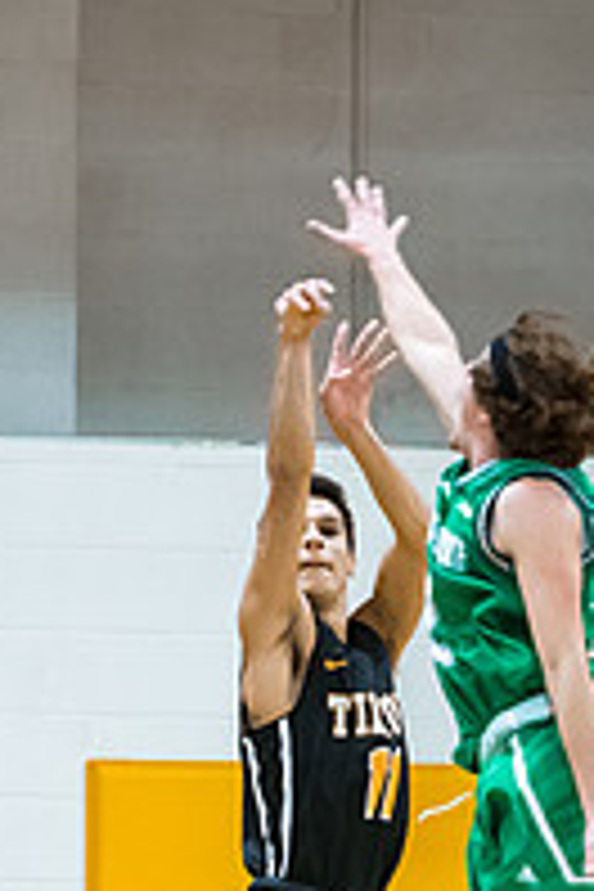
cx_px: 212
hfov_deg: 3.3
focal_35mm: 415
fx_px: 10270
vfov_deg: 5.0
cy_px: 886
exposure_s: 1/400
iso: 3200
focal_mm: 122
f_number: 2.8
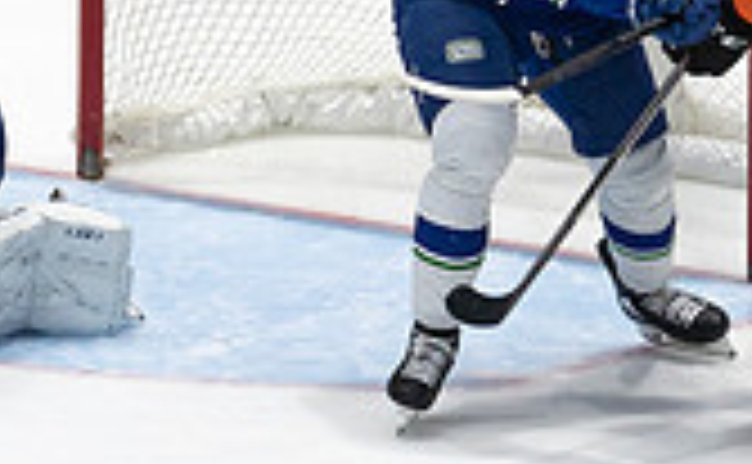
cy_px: -138
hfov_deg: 1.9
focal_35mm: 1102
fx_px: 22502
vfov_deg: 1.2
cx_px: 404
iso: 1250
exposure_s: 1/800
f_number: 4
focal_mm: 192
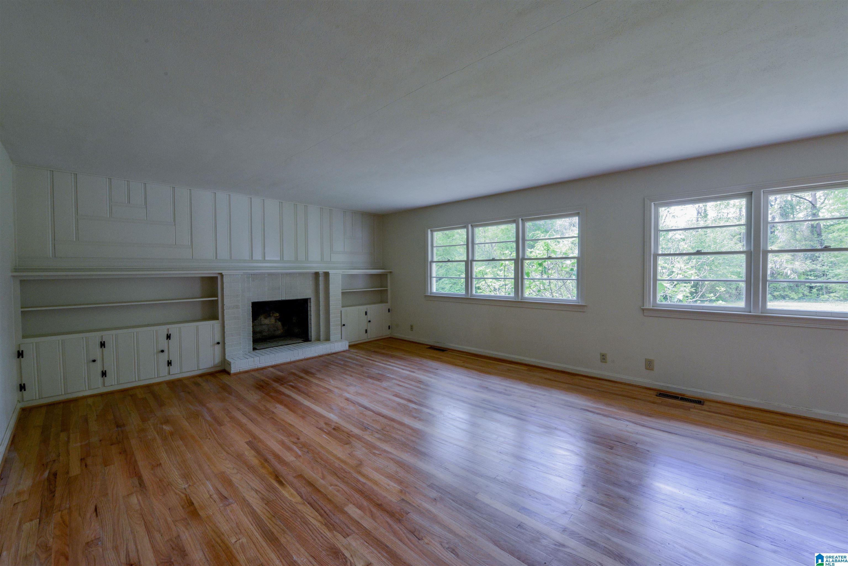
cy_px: 283
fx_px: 330
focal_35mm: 14
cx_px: 424
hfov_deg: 104.2
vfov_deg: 81.2
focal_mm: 14
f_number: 14
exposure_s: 1/50
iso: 1600
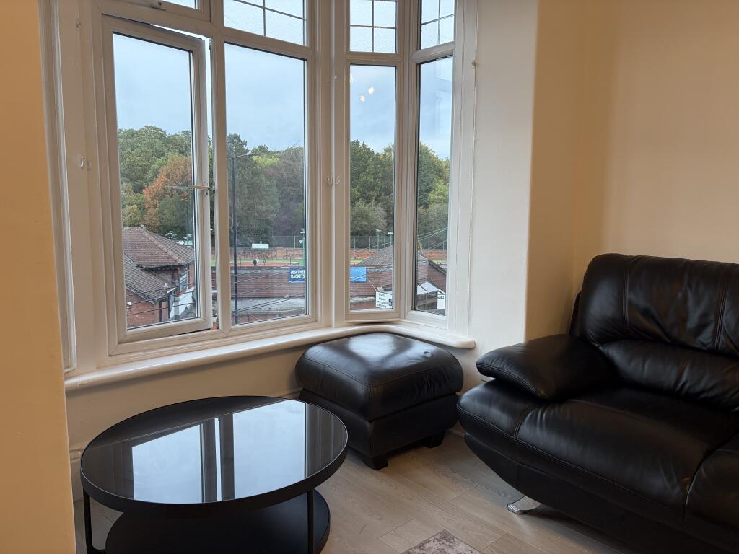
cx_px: 370
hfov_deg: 67.3
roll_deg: -0.1
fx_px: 555
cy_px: 277
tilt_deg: -7.0
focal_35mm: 26
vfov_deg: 53.1
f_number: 1.6
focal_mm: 5.96
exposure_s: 1/122
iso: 100
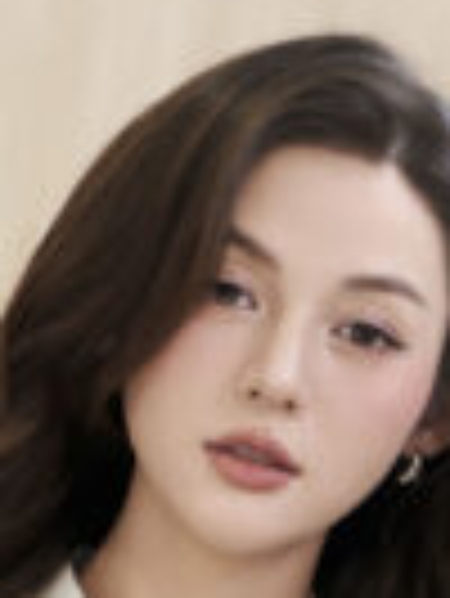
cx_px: 254
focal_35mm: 354
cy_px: 1214
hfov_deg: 4.2
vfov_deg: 5.5
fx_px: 6126
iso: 800
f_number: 2.8
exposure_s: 1/125
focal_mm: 70
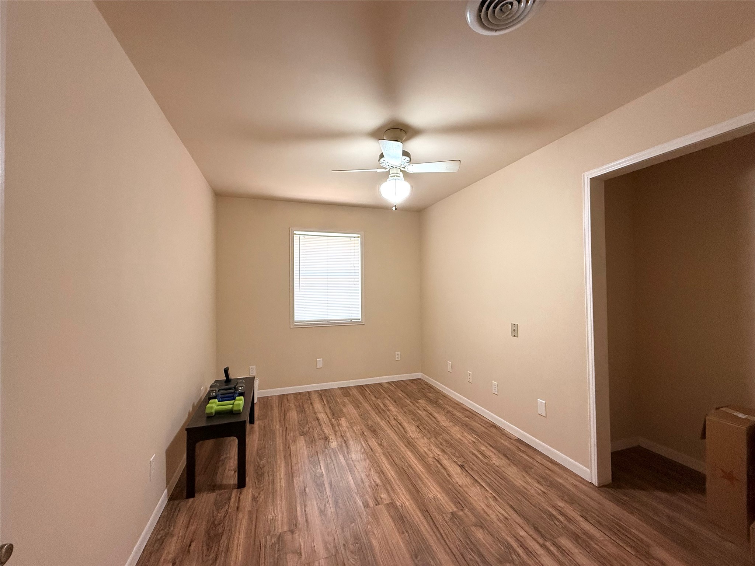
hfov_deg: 102.1
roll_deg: +0.5
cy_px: 283
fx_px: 305
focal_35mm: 14
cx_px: 378
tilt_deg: +1.1
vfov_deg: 85.7
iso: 320
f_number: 2.2
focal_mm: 2.22
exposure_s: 1/120
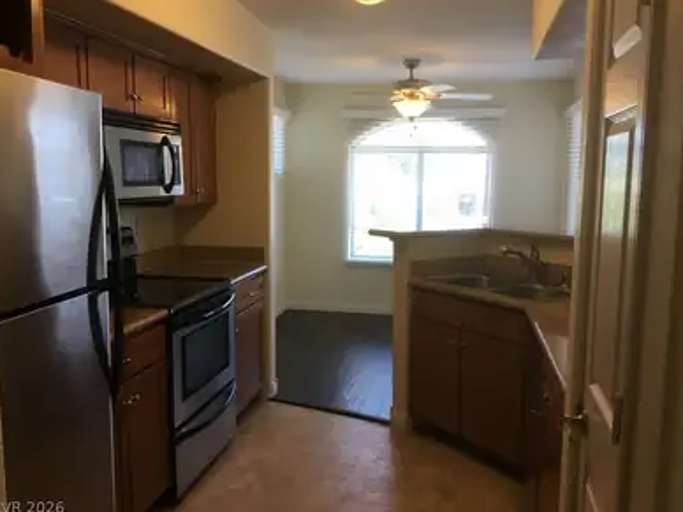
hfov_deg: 56.8
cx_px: 342
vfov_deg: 44.2
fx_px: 631
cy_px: 255
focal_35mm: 32
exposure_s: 1/30
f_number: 2.4
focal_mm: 3.3
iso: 25
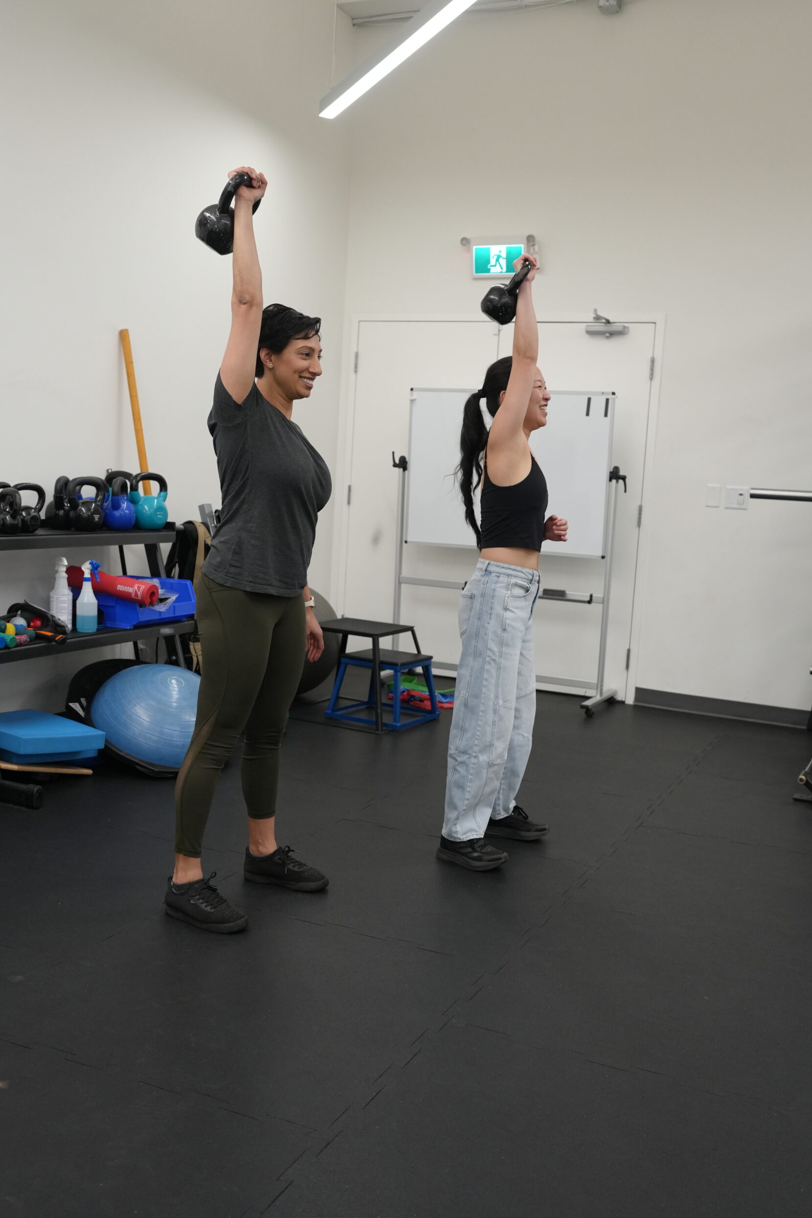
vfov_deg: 53.1
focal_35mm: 36
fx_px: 1218
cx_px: 402
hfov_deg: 36.9
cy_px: 619
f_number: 4
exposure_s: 1/160
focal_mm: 35
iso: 2000
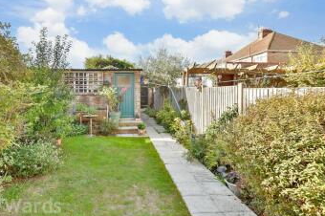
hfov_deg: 80.4
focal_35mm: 21
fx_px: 189
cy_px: 102
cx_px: 132
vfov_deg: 59.4
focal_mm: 10
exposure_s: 1/250
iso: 800
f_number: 8
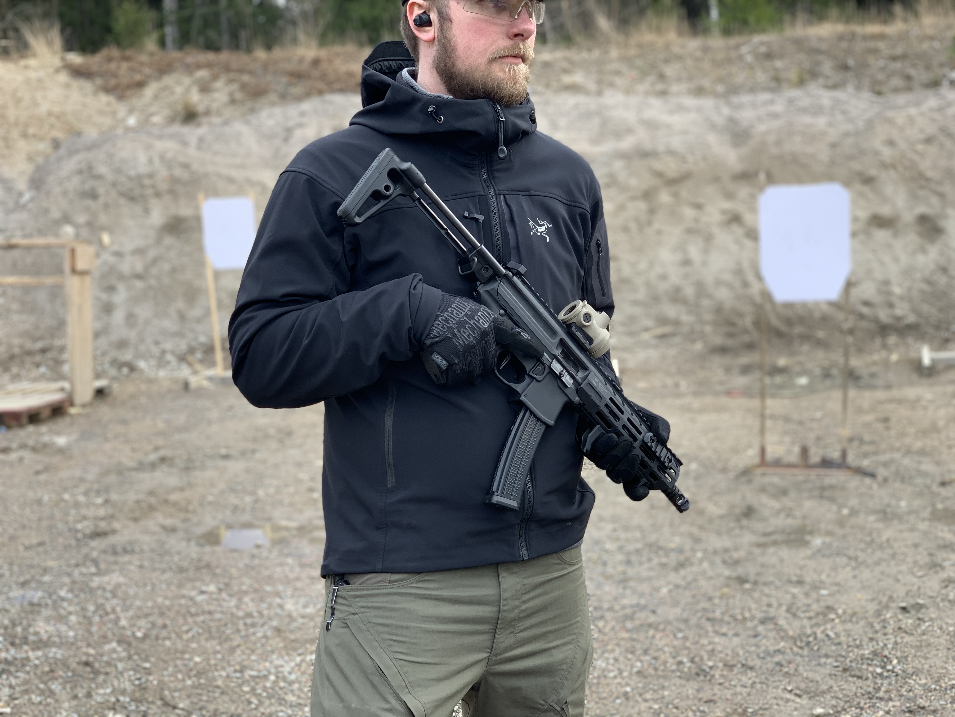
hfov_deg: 36.8
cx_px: 478
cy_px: 358
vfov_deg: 28.0
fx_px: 1435
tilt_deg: -4.0
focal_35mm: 52
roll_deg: +2.4
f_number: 2.4
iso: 20
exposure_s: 1/122
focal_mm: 6
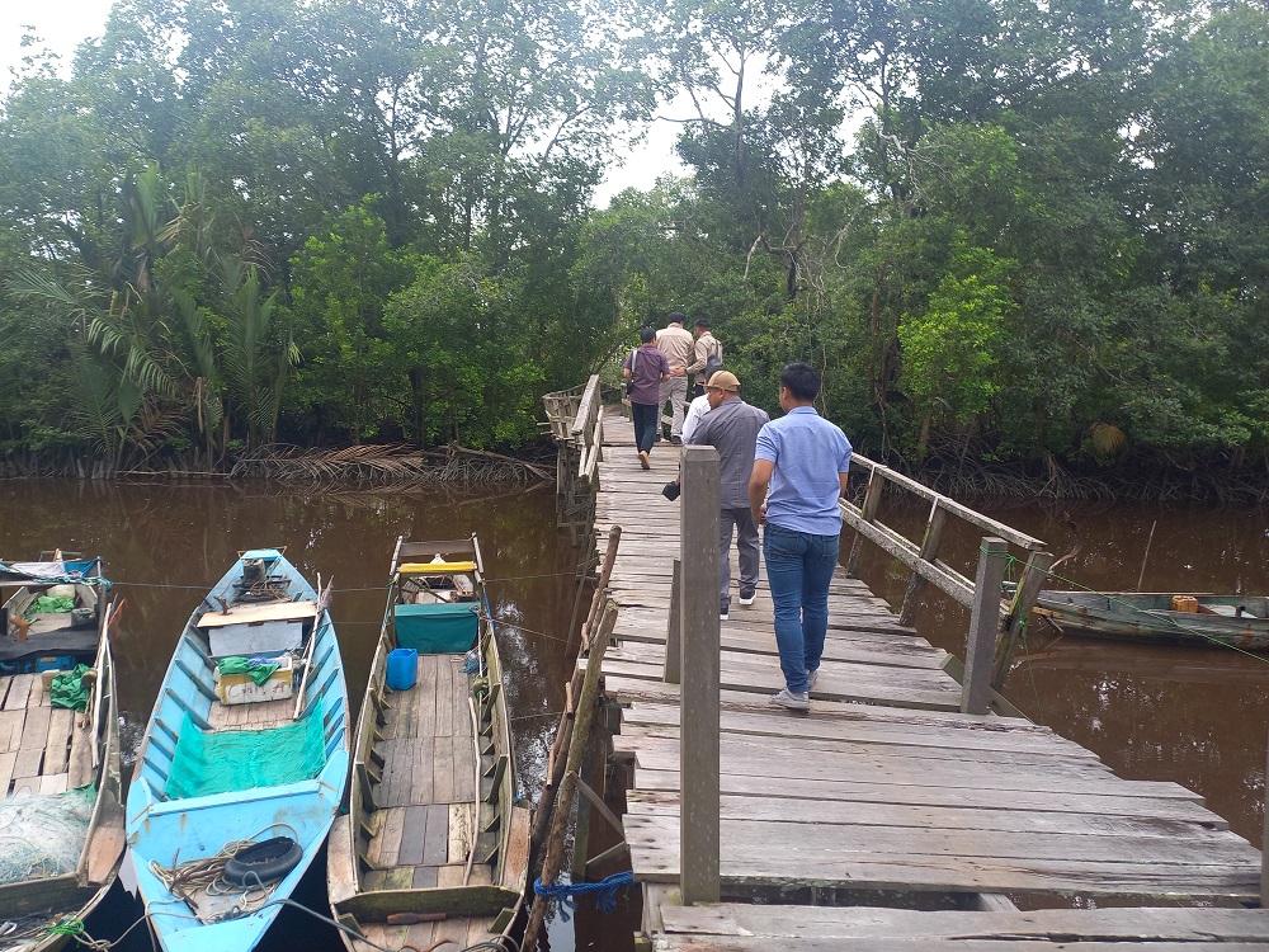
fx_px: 916
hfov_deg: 69.4
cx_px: 634
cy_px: 476
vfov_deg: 54.9
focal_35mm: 25
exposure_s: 1/176
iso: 50
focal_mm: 4.65
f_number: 1.8
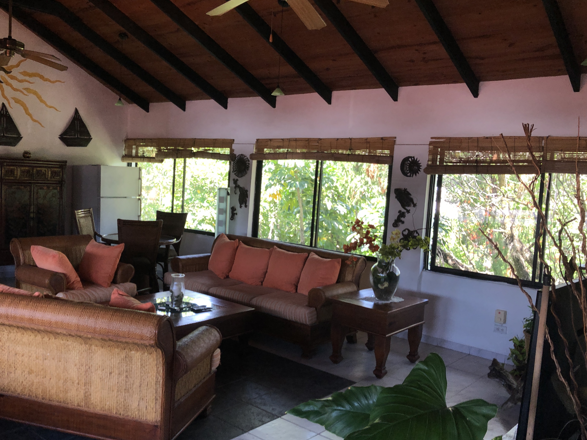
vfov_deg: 44.1
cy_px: 208
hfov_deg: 56.7
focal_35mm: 32
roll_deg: -2.0
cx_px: 265
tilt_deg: -5.2
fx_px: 543
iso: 25
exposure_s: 1/40
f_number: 1.8
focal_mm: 3.99
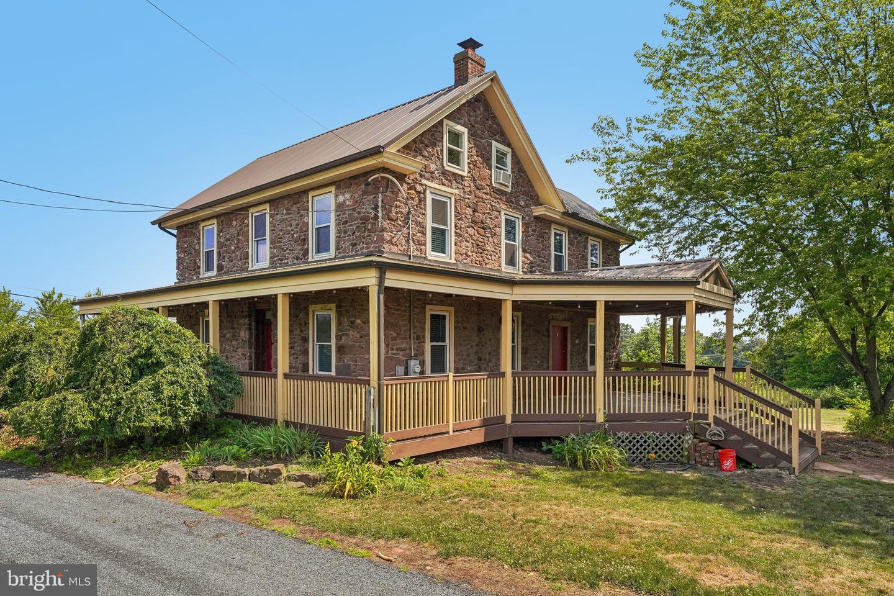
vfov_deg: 57.9
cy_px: 298
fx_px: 539
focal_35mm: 22
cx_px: 447
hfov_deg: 79.4
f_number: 8
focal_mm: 21.7
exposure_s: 1/1250
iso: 500
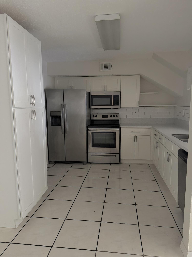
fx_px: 177
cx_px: 96
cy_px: 128
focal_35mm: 24
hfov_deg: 56.8
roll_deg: +1.0
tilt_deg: -7.9
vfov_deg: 71.6
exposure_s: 1/32
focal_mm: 6.76
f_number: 1.78
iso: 1000
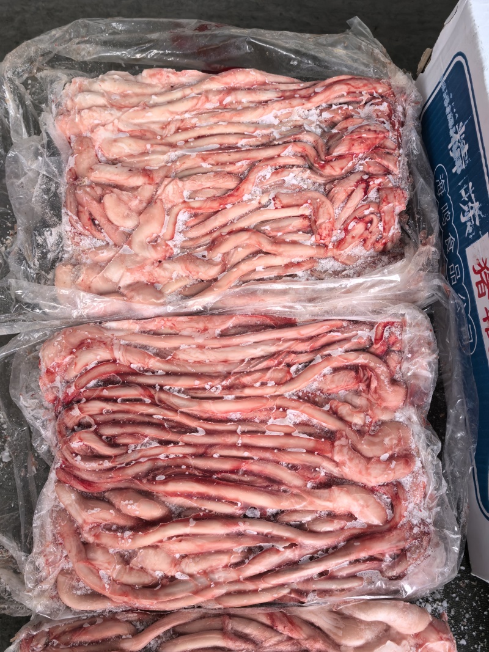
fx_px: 509
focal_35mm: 27
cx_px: 244
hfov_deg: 51.3
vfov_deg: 65.3
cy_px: 326
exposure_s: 1/100
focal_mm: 5.75
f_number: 4
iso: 400
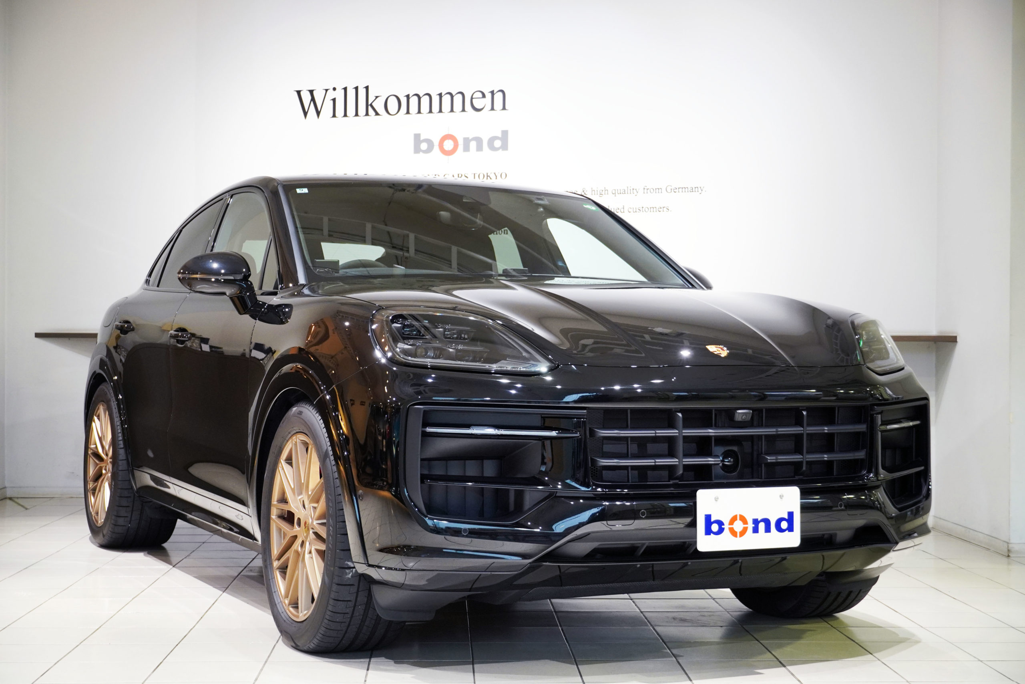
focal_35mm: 58
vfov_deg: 23.2
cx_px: 512
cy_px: 342
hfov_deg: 34.2
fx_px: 1666
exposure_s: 1/60
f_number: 4.5
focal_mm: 39
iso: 1000
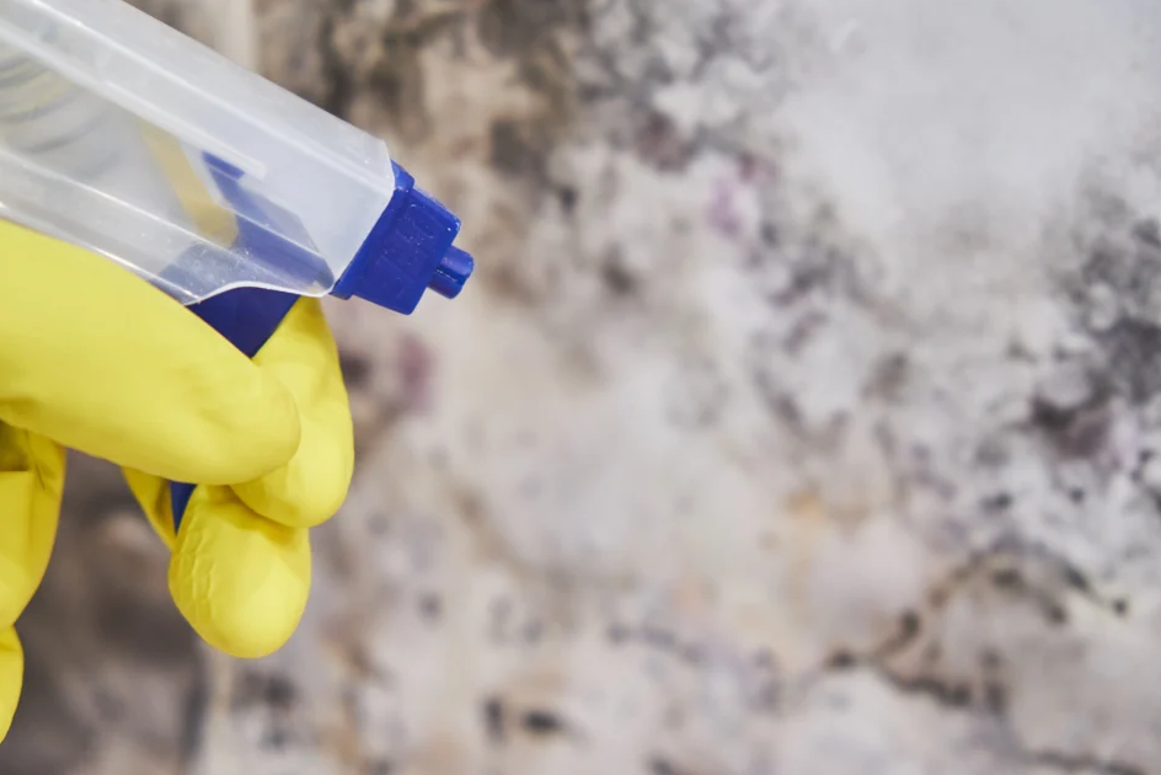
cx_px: 558
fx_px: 2903
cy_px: 357
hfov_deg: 22.6
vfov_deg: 15.2
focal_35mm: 90
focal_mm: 55
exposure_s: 1/20
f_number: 4
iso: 400
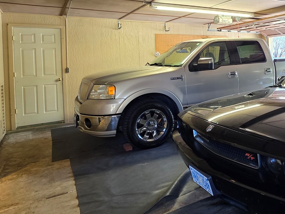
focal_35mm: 29
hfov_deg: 57.1
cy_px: 62
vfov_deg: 47.0
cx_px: 228
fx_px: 239
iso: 200
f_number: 1.9
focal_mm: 2.2
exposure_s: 1/60
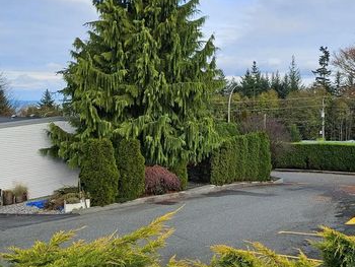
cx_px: 291
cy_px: 109
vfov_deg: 34.3
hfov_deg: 42.5
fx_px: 431
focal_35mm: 42
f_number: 1.8
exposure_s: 1/1013
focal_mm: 5.4
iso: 25
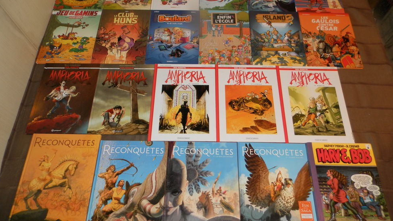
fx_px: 292
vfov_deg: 41.4
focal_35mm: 28
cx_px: 198
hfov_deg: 67.9
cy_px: 100
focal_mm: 4.5
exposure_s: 1/30
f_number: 3.1
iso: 100
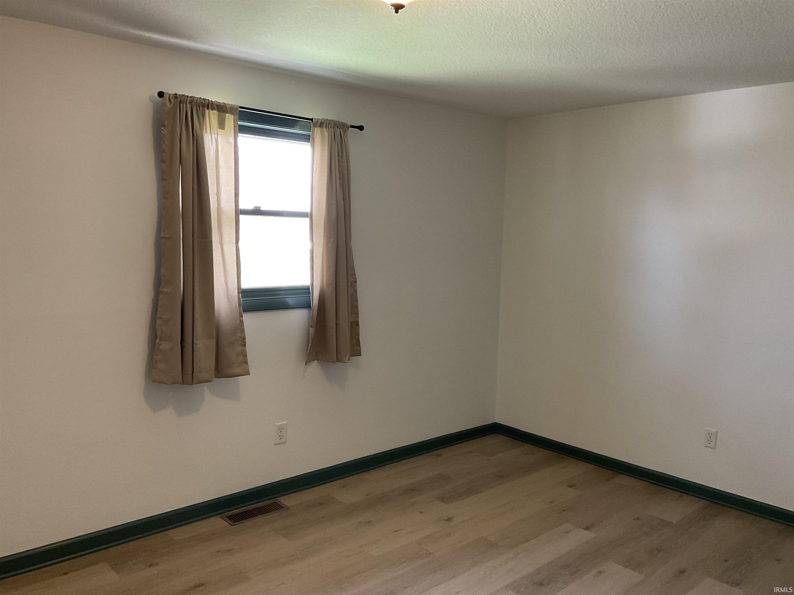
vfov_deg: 48.2
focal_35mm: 29
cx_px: 397
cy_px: 298
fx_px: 665
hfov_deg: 61.7
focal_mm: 3
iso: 160
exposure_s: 1/60
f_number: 1.8
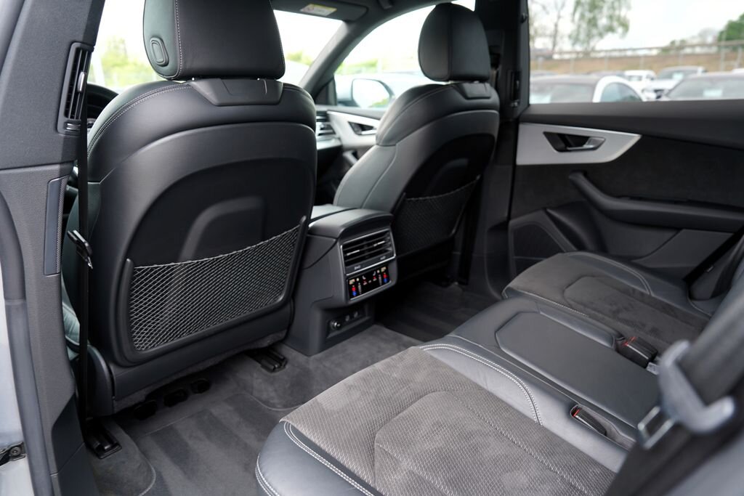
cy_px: 248
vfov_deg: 53.1
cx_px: 372
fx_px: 496
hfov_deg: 73.7
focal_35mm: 24
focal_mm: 24
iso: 100
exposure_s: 1/50
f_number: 3.5
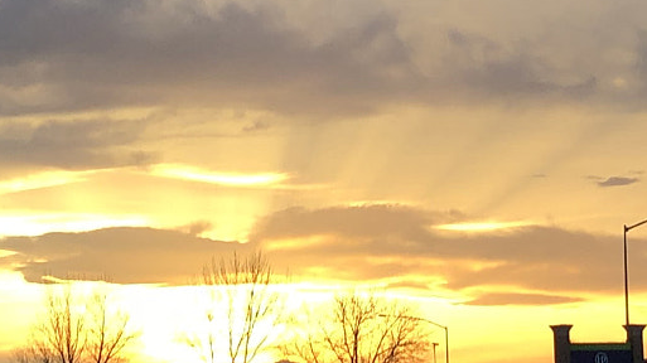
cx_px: 338
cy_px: -69
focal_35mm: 136
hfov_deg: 15.8
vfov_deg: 8.8
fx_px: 2332
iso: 25
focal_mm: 3.99
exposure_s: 1/120
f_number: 1.8
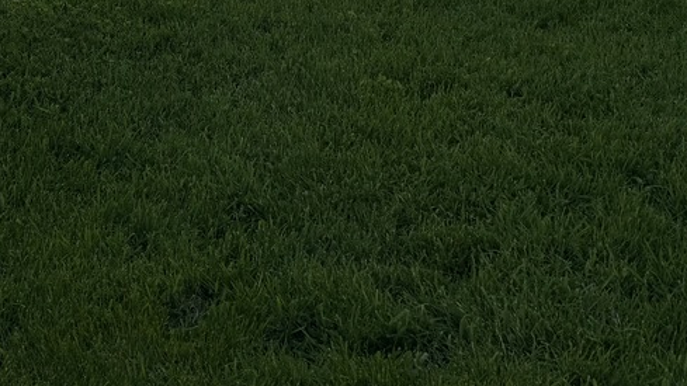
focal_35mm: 77
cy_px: -306
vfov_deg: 14.0
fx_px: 1403
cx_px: 124
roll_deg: -0.1
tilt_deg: +0.6
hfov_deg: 26.9
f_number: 1.78
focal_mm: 6.76
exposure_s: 1/1337
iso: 80
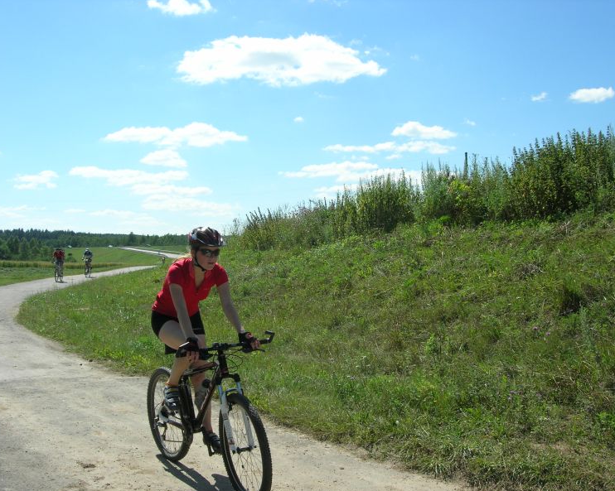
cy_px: 247
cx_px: 324
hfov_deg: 45.8
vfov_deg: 37.3
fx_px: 728
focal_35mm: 40
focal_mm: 7.8
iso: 64
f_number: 4.8
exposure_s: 1/651
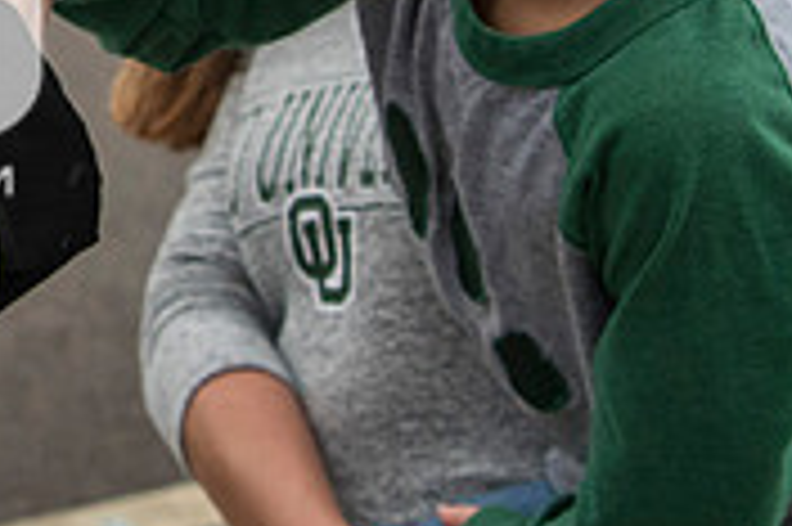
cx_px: -381
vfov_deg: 12.9
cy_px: -219
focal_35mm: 101
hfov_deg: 18.1
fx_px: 2220
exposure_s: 1/500
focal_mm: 24
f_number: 3.5
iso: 1600
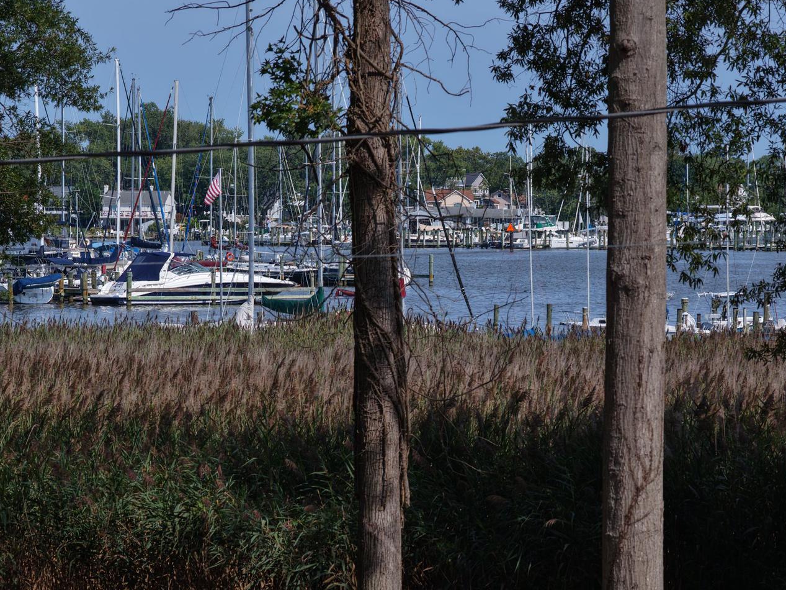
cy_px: 329
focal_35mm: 191
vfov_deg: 7.8
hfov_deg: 10.4
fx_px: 4336
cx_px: 407
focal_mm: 40
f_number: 2.8
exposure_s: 1/6400
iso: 400
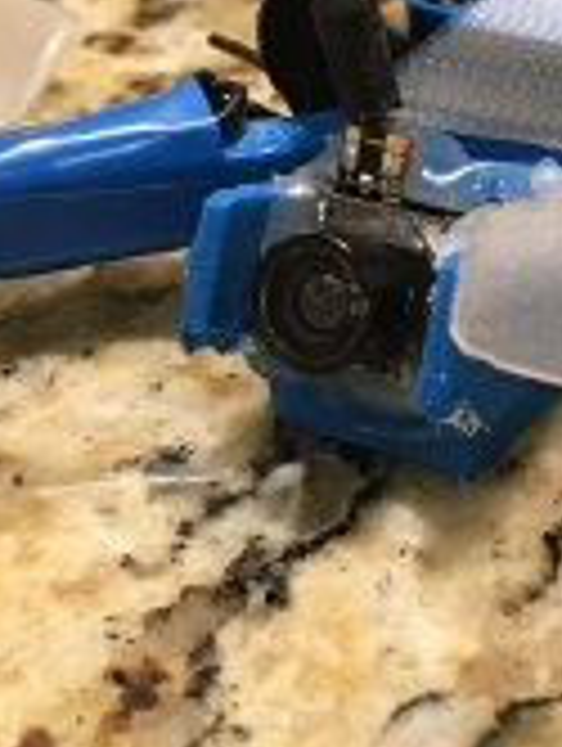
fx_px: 2008
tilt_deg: -30.0
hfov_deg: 15.7
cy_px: 248
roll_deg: -1.4
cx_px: 506
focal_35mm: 93
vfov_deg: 21.0
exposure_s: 1/30
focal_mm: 4.15
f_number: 2.2
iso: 100
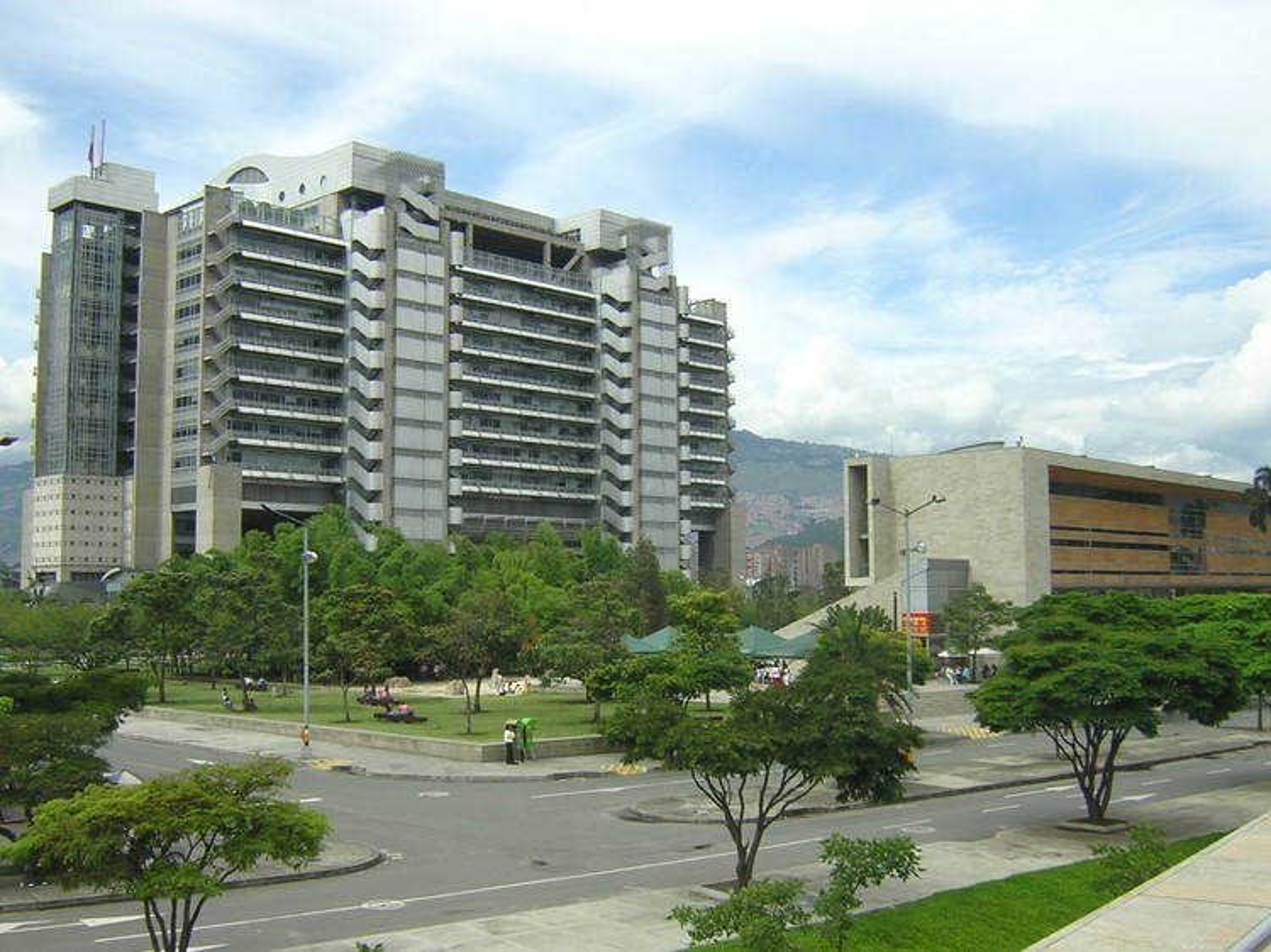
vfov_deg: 39.6
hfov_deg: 51.4
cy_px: 476
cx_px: 636
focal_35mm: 36
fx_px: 1321
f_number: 5.2
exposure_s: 1/332
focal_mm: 4.7
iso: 100
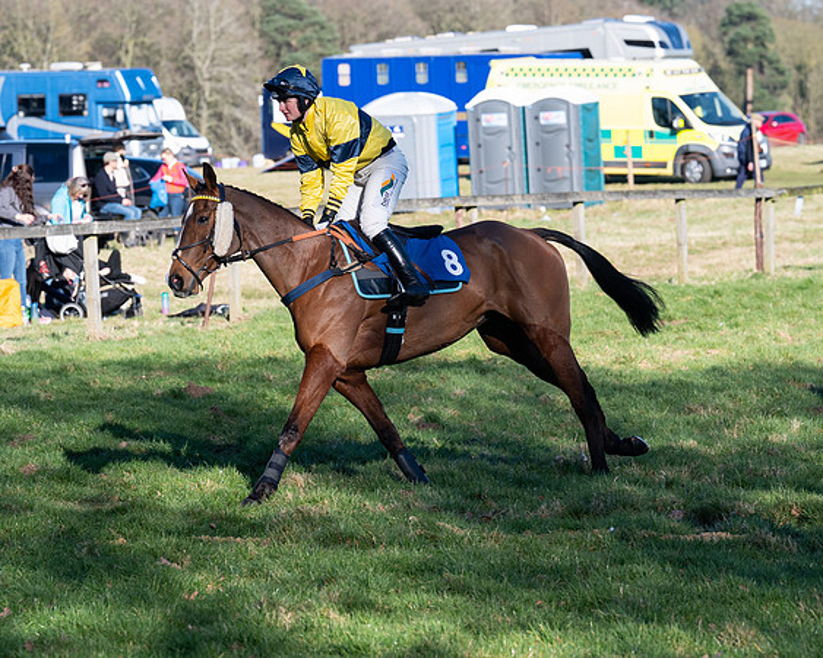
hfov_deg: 8.3
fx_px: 5644
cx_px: 403
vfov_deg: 6.7
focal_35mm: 232
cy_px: 328
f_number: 5
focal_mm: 135
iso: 200
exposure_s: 1/1250
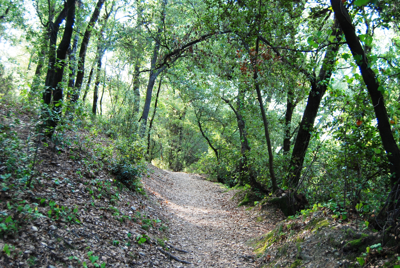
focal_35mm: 39
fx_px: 434
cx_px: 200
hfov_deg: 49.5
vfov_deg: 34.4
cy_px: 134
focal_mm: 26
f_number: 4.2
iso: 360
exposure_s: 1/30
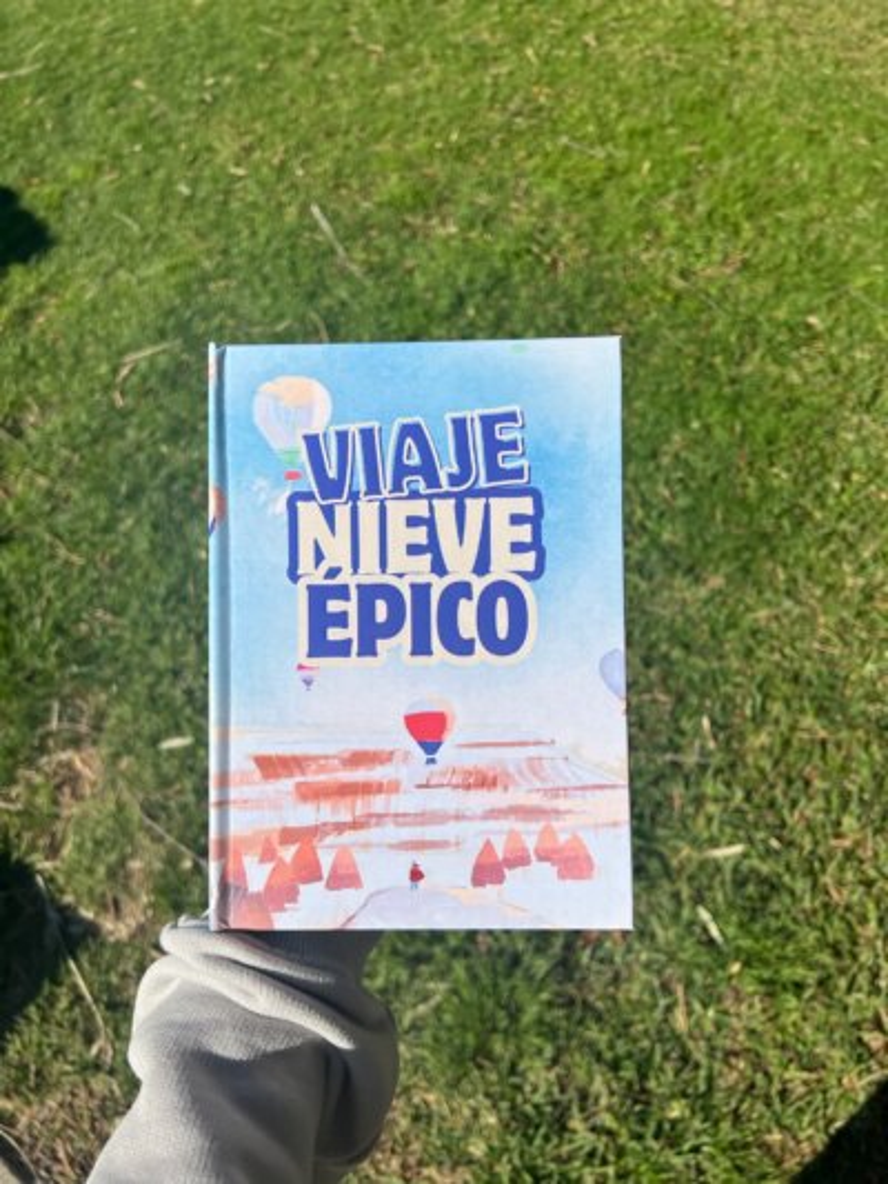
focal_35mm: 26
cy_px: 592
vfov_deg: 67.3
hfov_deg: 53.1
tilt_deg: -50.2
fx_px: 889
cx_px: 444
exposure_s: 1/8696
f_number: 1.5
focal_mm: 5.7
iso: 50
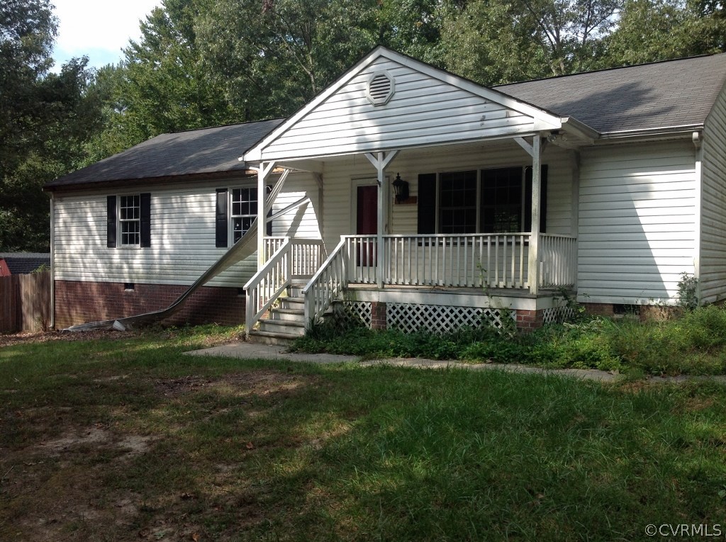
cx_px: 363
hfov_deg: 52.7
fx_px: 733
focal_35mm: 35
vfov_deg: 40.6
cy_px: 271
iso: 50
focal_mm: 4.28
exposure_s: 1/1120
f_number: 2.4
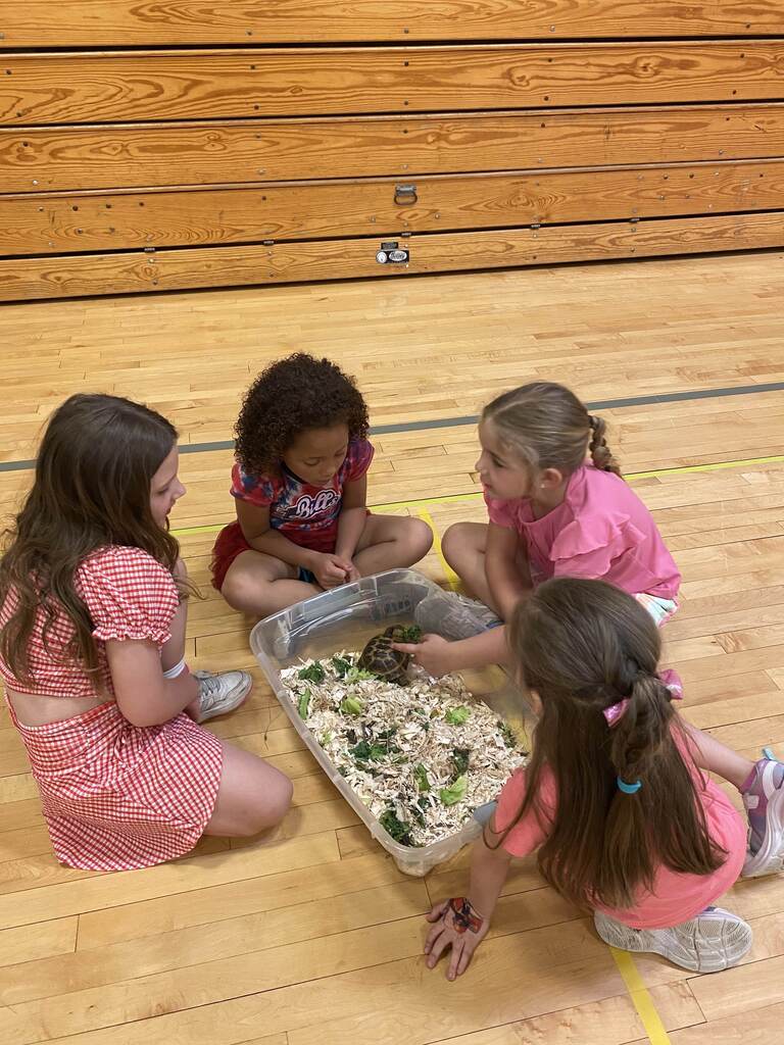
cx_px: 392
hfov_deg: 53.1
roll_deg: +0.5
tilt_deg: -35.3
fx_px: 785
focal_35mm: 26
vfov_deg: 67.3
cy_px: 522
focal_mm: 4.25
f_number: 1.8
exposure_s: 1/60
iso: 200
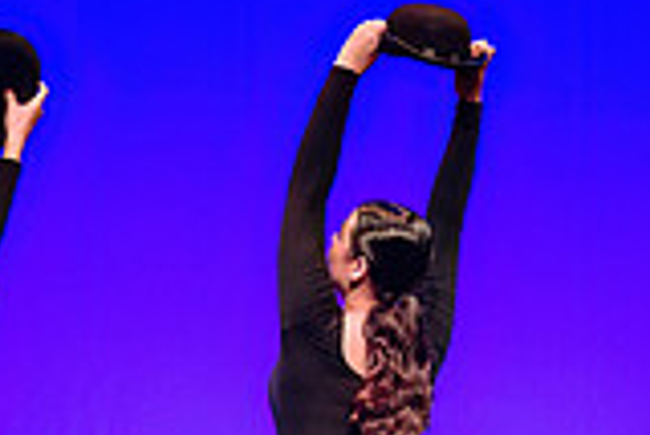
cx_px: 508
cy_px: 464
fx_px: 8530
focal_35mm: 472
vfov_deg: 2.9
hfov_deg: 4.4
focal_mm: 102
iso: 1600
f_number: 2.8
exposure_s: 1/250
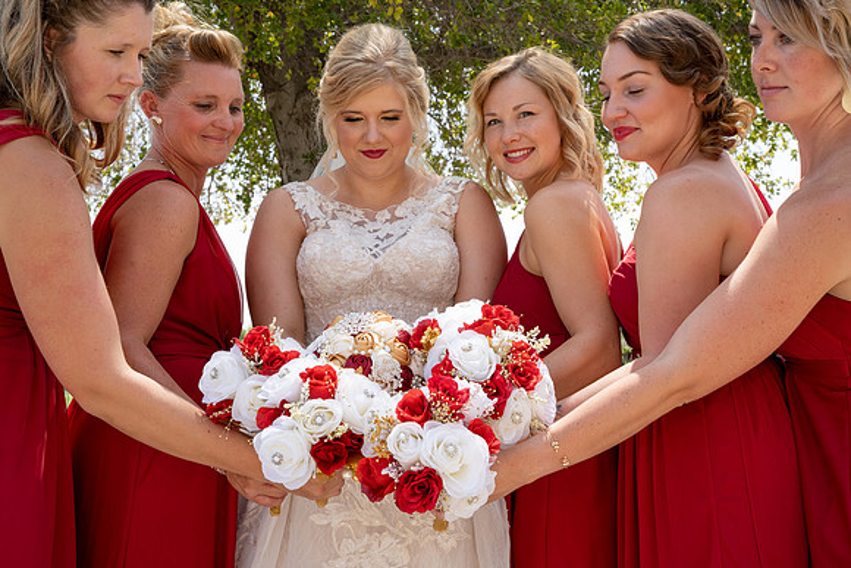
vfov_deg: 29.3
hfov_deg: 42.7
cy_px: 284
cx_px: 426
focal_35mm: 46
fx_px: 1088
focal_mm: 46
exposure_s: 1/200
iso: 500
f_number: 10
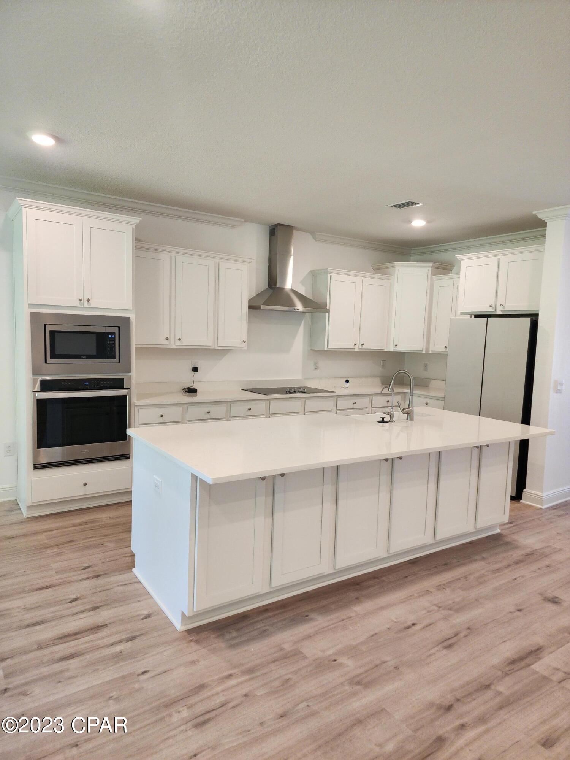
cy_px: 380
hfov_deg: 58.9
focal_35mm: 23
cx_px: 285
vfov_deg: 73.9
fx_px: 505
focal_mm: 6.4
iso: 250
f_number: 1.8
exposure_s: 1/120
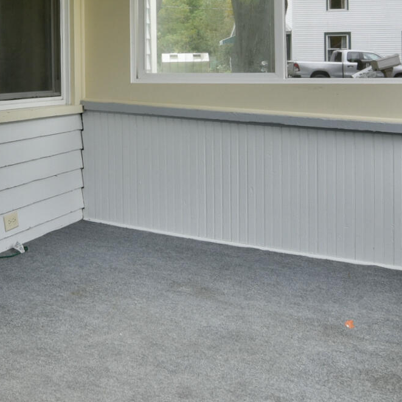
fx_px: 709
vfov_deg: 30.6
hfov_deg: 30.7
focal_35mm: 54
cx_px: 72
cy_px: 64
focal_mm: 14
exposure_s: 1/50
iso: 800
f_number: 11
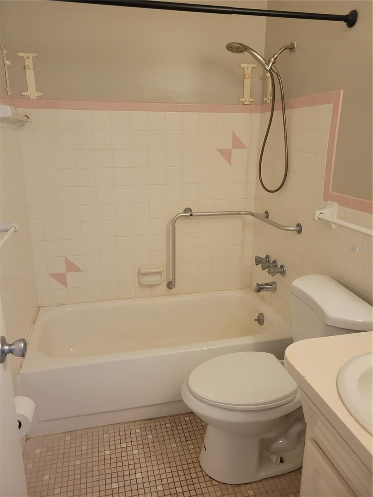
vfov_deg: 67.3
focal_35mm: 26
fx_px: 374
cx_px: 186
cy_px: 248
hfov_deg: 53.1
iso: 250
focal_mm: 5.4
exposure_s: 1/40
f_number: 1.8
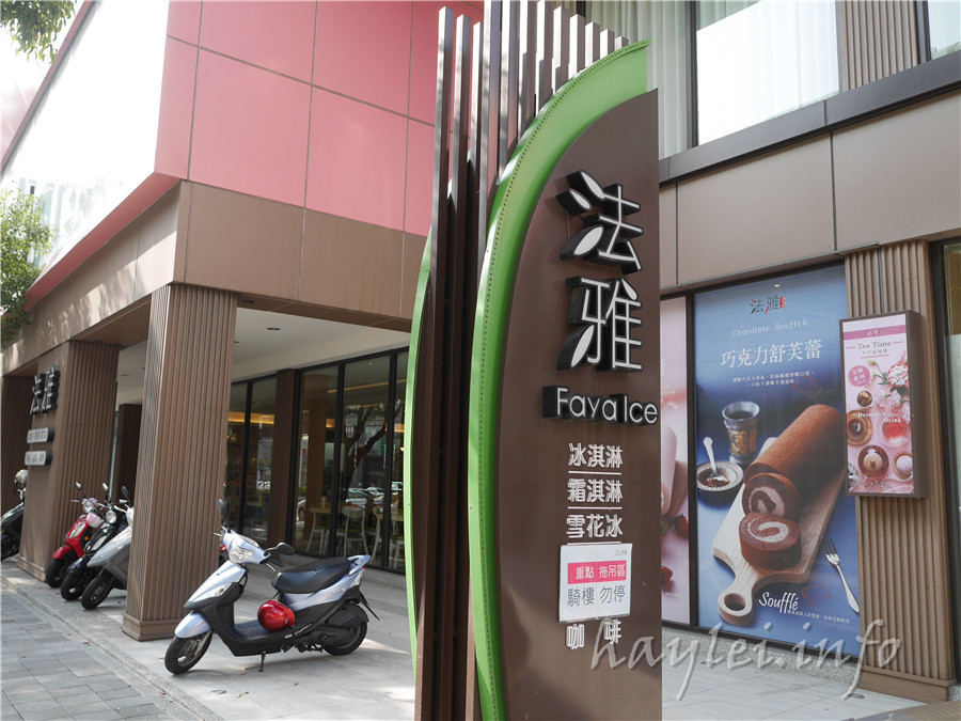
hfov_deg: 60.0
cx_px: 480
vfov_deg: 46.8
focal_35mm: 30
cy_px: 360
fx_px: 833
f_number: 3.2
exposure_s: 1/400
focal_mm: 15
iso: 200
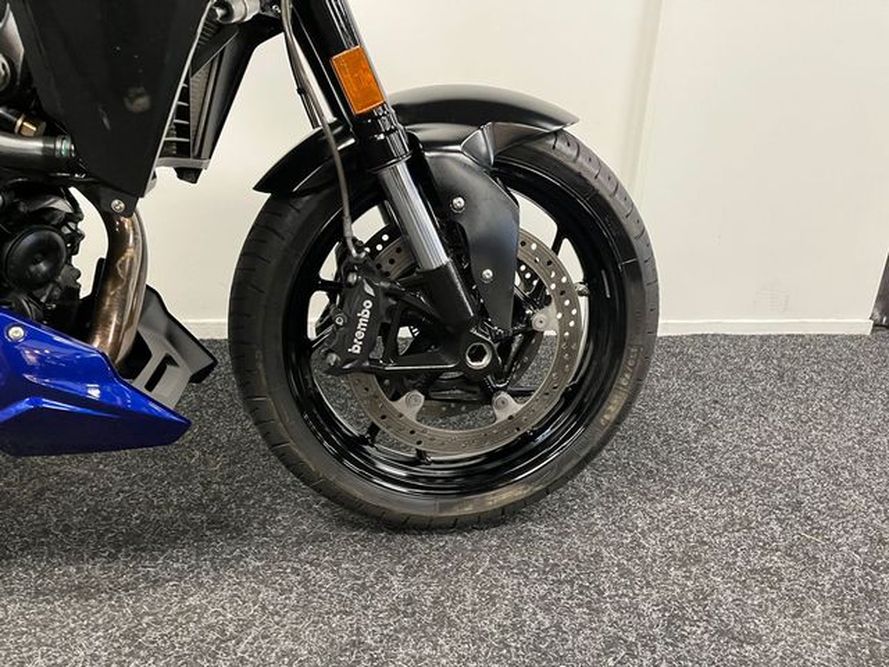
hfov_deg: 67.3
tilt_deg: -22.0
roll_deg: -3.1
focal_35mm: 26
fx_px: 668
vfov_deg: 53.1
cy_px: 334
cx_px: 444
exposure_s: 1/50
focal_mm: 5.1
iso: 320
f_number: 1.6
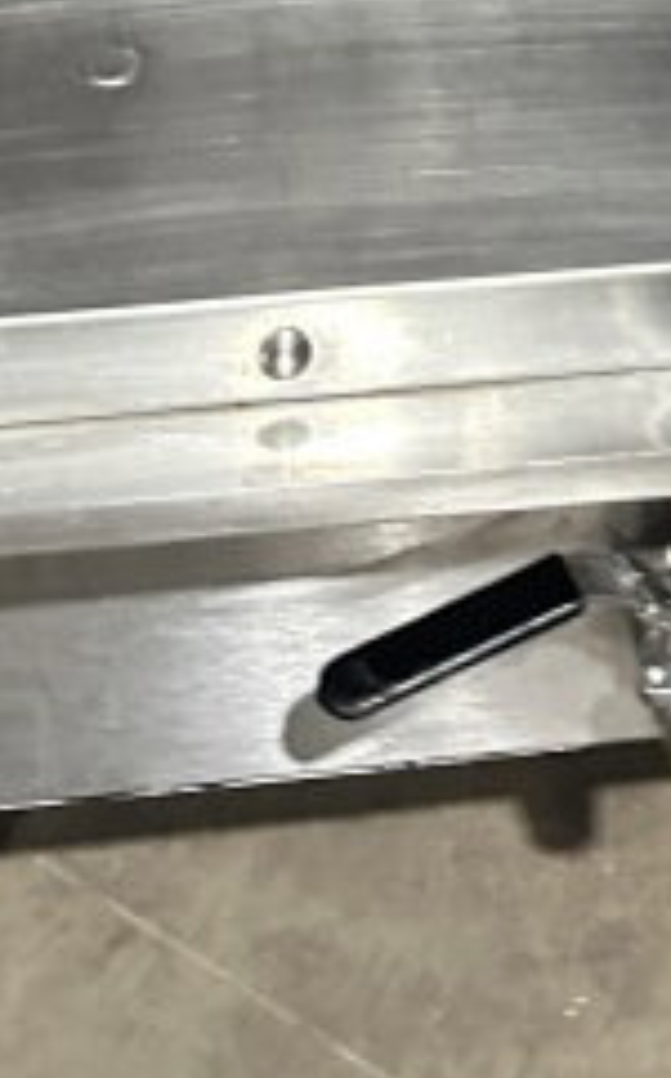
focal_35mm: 86
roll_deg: -3.2
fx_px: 2524
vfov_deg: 20.5
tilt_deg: -19.8
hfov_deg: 15.0
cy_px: -557
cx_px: 568
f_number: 1.78
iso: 1000
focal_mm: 6.86
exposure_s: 1/56
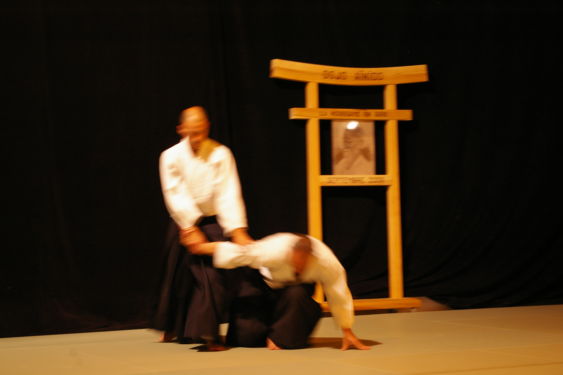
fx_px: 1289
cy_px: 188
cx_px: 282
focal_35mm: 82
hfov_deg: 24.6
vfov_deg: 16.5
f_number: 5.6
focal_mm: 55
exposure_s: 1/15
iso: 800
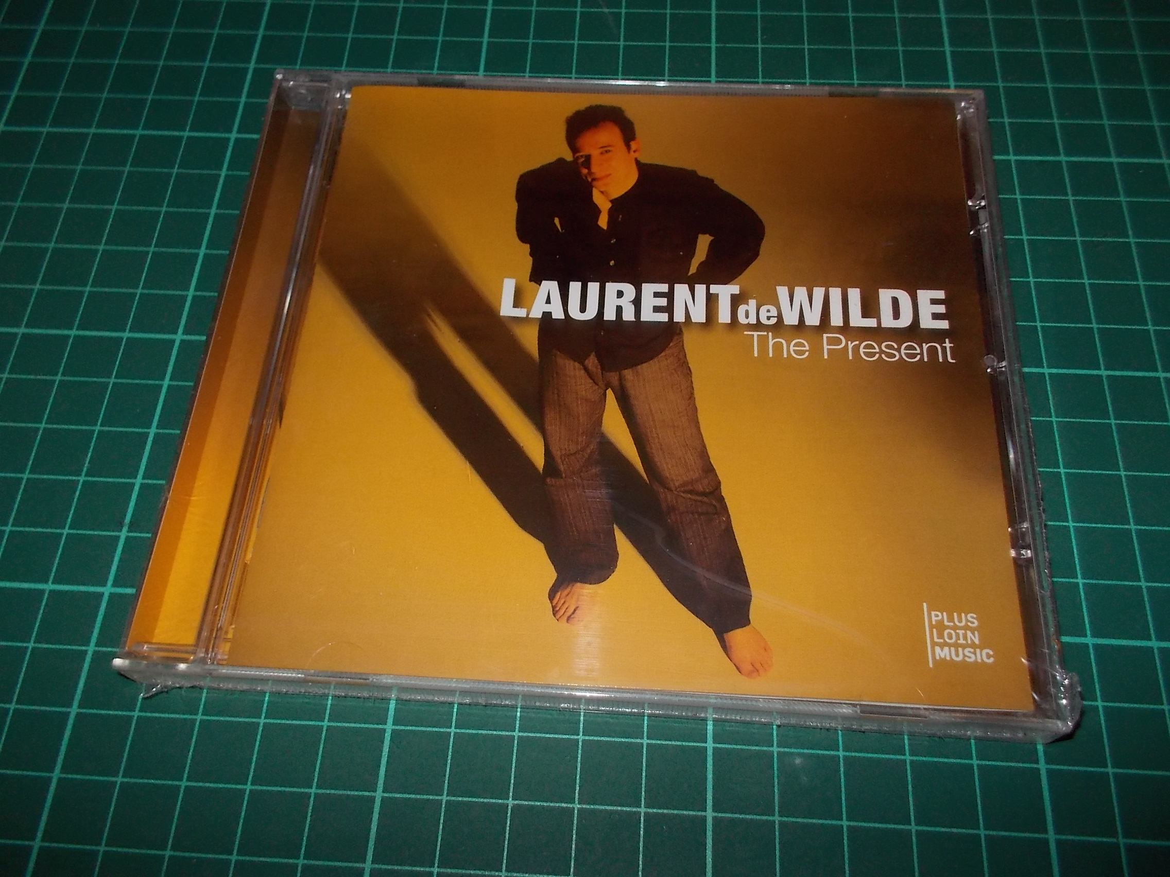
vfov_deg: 48.2
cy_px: 438
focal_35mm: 29
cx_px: 585
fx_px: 980
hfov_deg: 61.7
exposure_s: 1/30
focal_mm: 4.1
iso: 200
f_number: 3.3
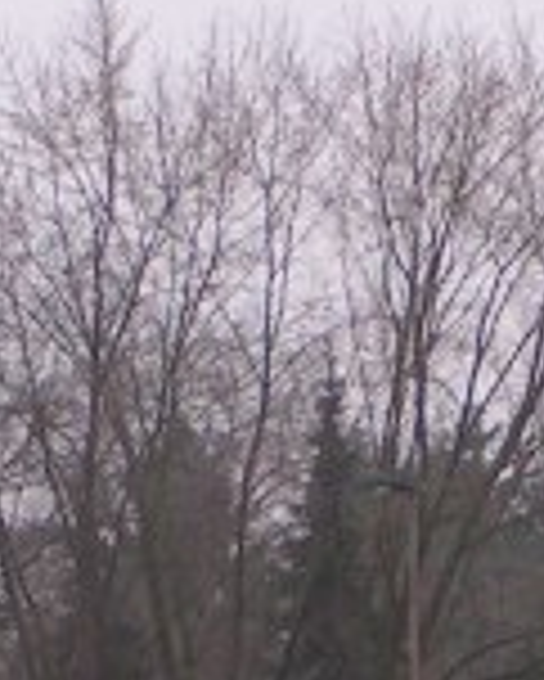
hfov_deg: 3.5
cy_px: 743
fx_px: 8927
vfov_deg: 4.3
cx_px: 701
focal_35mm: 444
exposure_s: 1/100
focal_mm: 13.2
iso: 50
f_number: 4
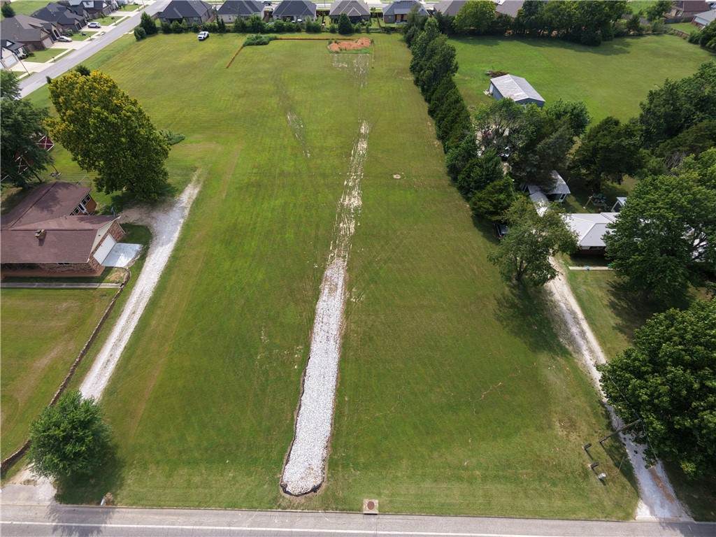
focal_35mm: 16
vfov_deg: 78.1
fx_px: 331
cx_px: 358
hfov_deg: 94.5
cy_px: 268
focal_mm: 3.05
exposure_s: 1/800
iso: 140
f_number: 2.2
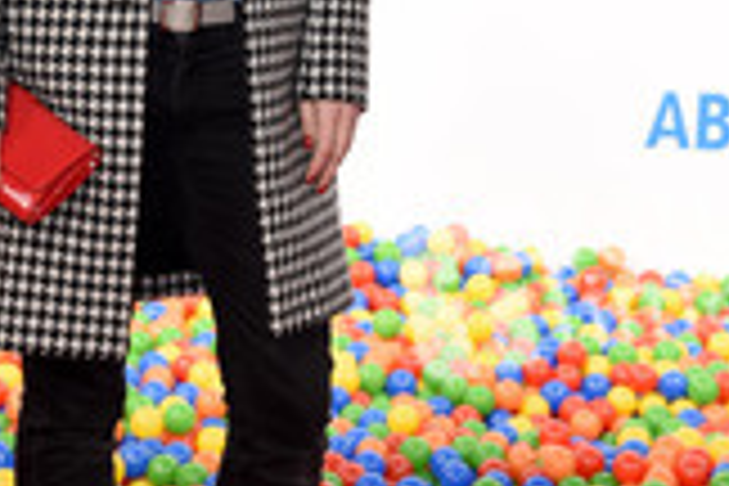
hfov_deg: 15.0
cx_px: 220
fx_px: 2754
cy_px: 50
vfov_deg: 10.0
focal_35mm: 136
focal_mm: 55
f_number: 5.6
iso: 500
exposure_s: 1/200
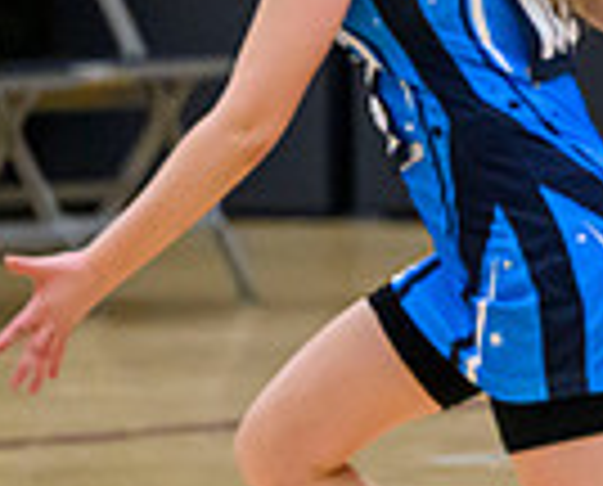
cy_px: -56
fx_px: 19384
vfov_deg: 1.4
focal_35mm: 1083
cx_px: 1262
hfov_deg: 1.8
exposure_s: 1/1000
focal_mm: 200
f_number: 2.8
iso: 6400
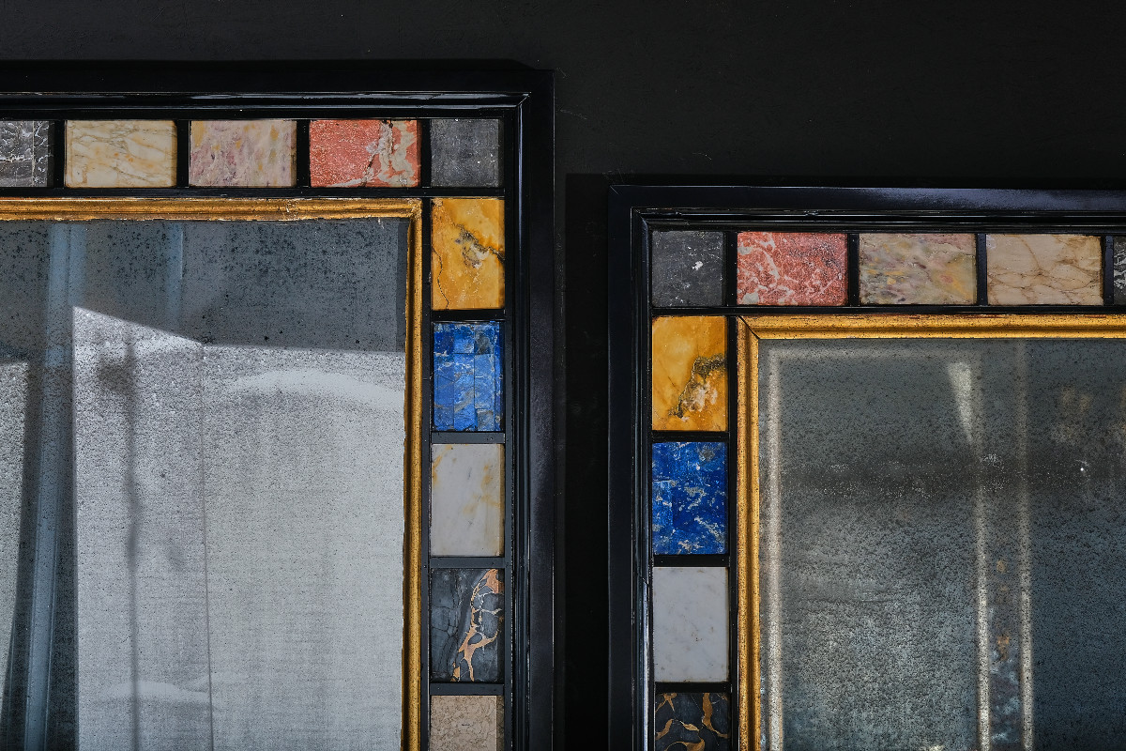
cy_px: 376
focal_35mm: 54
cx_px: 563
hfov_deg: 36.9
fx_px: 1689
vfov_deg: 25.1
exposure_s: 1/250
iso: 200
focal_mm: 35.8
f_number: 9
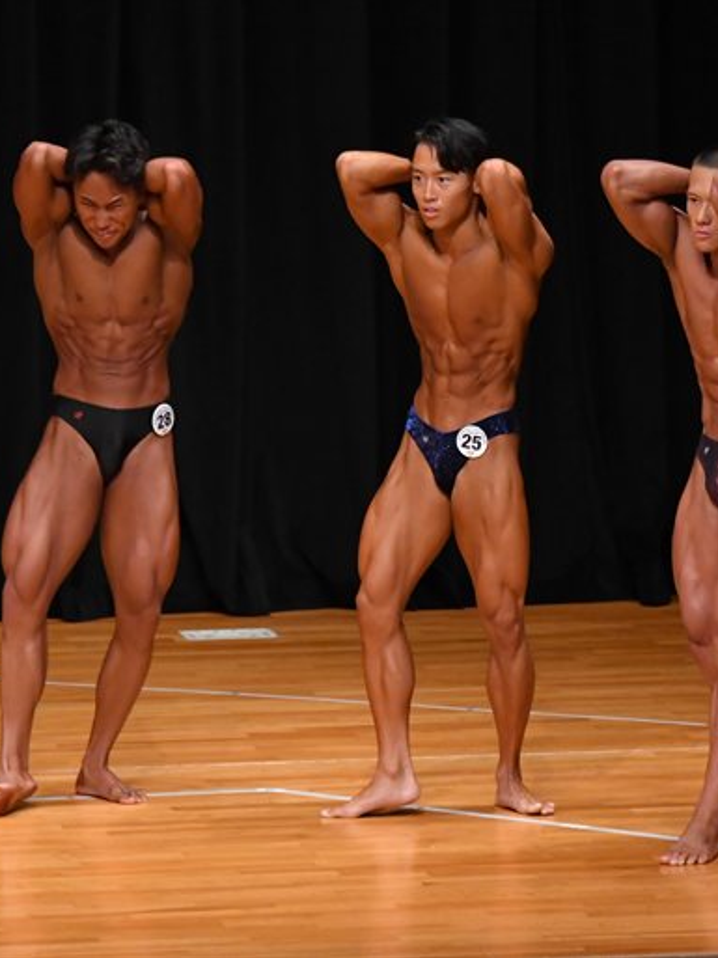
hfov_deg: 4.3
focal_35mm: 348
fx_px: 9632
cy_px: 479
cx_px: 635
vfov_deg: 5.7
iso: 4000
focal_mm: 160
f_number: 5.6
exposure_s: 1/400
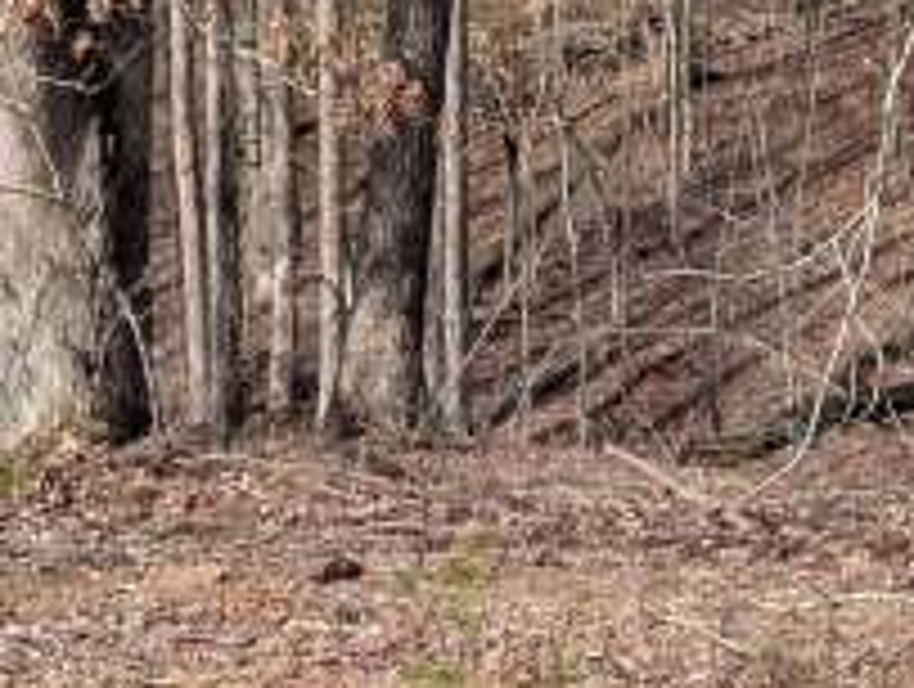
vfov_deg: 9.2
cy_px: 684
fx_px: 4232
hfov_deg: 12.3
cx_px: 630
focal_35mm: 160
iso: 20
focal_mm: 6.9
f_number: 1.68
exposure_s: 1/646
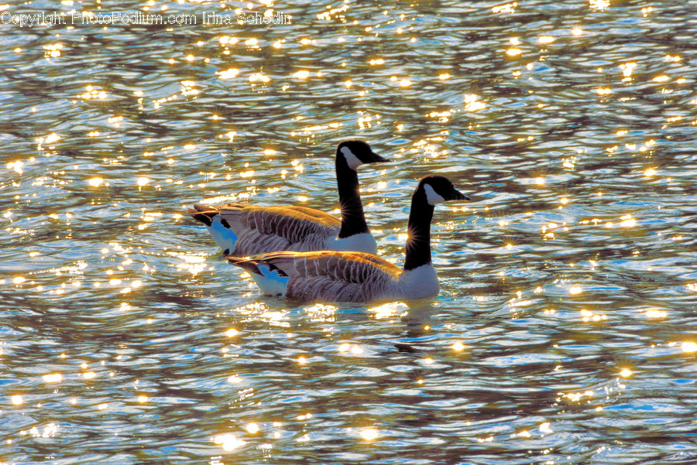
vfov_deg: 2.3
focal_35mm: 600
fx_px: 11622
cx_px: 348
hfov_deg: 3.4
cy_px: 232
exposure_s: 1/80
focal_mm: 600
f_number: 40
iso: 400
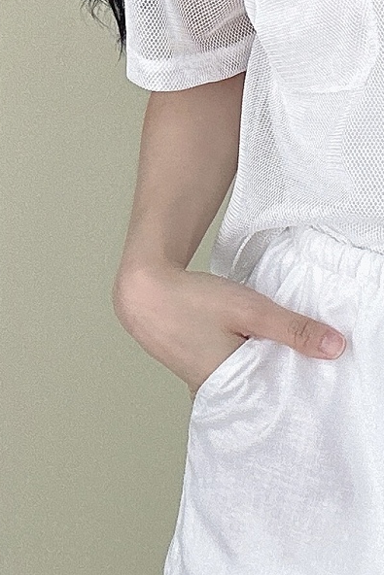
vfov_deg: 20.8
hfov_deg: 13.7
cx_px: 468
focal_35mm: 97
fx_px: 1551
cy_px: 119
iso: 80
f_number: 1.9
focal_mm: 2.69
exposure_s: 1/60
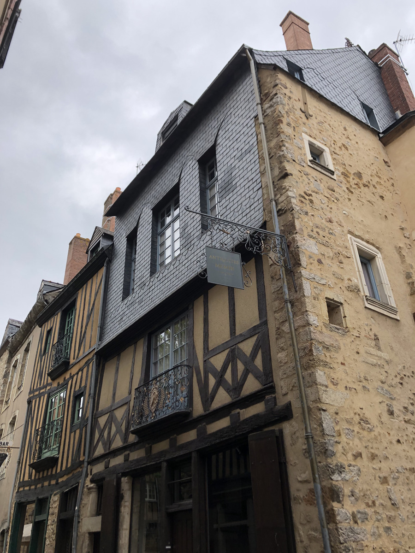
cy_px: 276
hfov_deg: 49.7
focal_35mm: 28
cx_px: 208
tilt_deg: +32.1
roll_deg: +3.0
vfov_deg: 63.4
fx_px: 448
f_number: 1.8
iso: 20
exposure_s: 1/558
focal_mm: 4
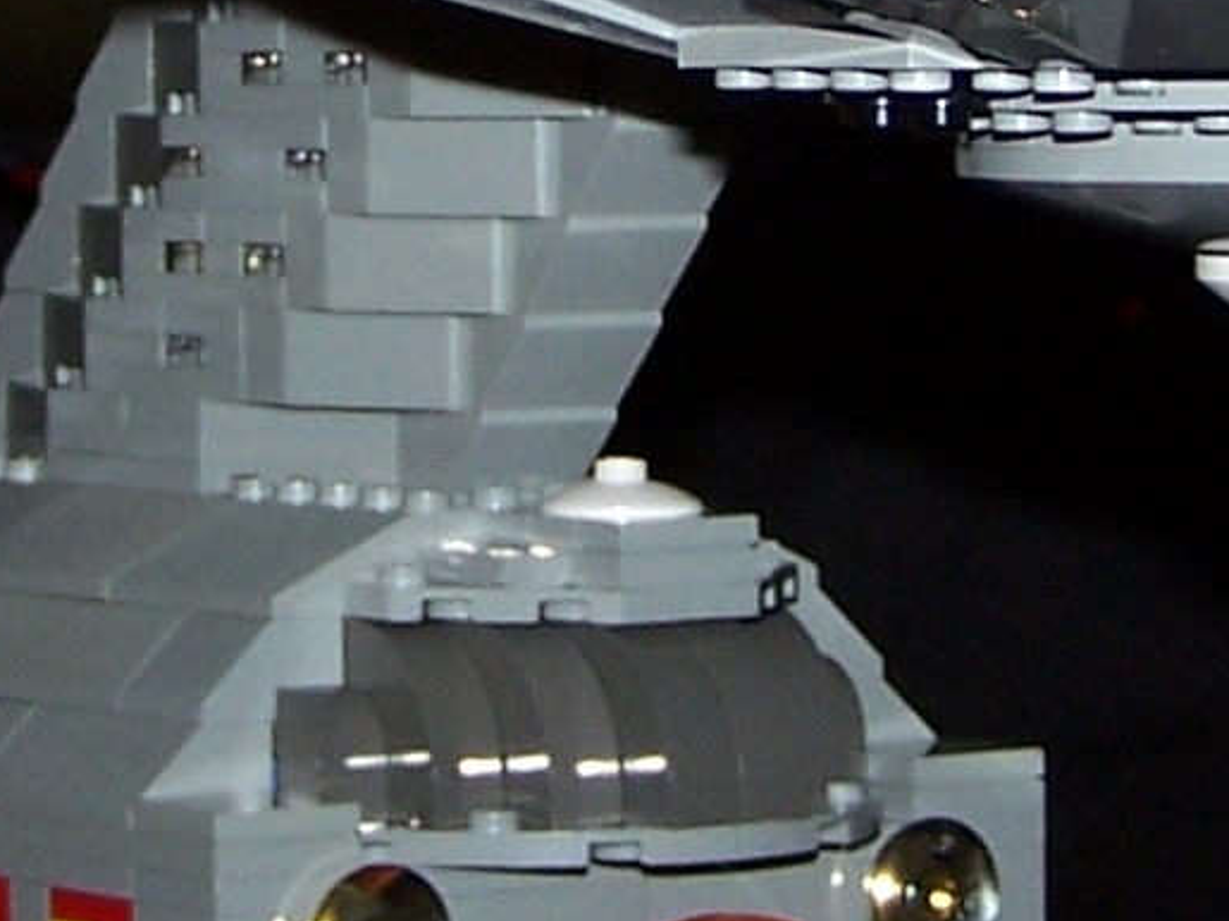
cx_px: 659
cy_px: -91
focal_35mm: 190
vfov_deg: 7.8
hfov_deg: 10.4
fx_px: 6744
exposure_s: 1/60
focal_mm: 6.3
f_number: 2.8
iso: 80
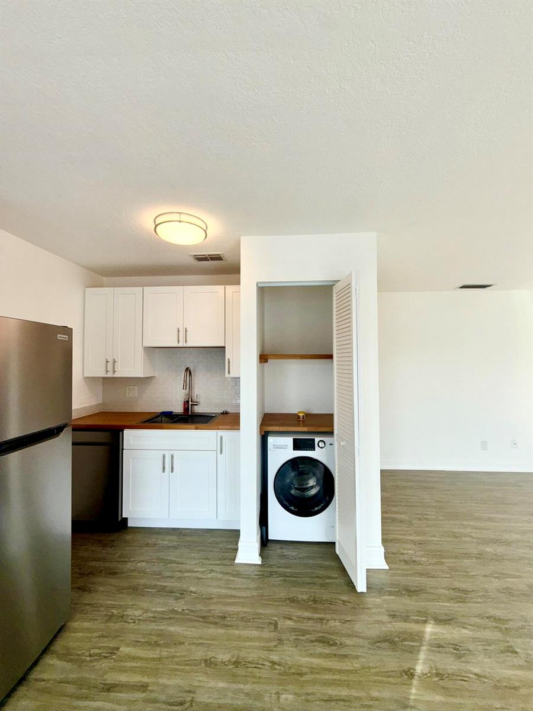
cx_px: 266
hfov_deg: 85.7
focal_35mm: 14
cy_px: 356
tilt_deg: +1.5
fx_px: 287
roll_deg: -0.5
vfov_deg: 102.1
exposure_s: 1/122
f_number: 2.2
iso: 16
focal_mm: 2.22
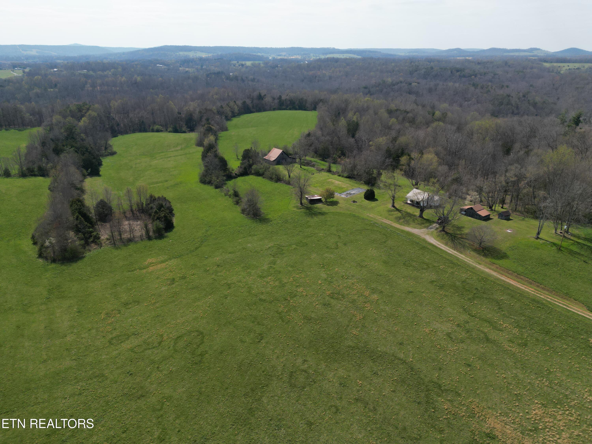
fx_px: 410
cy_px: 222
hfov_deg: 71.6
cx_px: 296
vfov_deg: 56.8
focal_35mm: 24
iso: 200
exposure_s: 1/5000
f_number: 1.7
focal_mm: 6.72
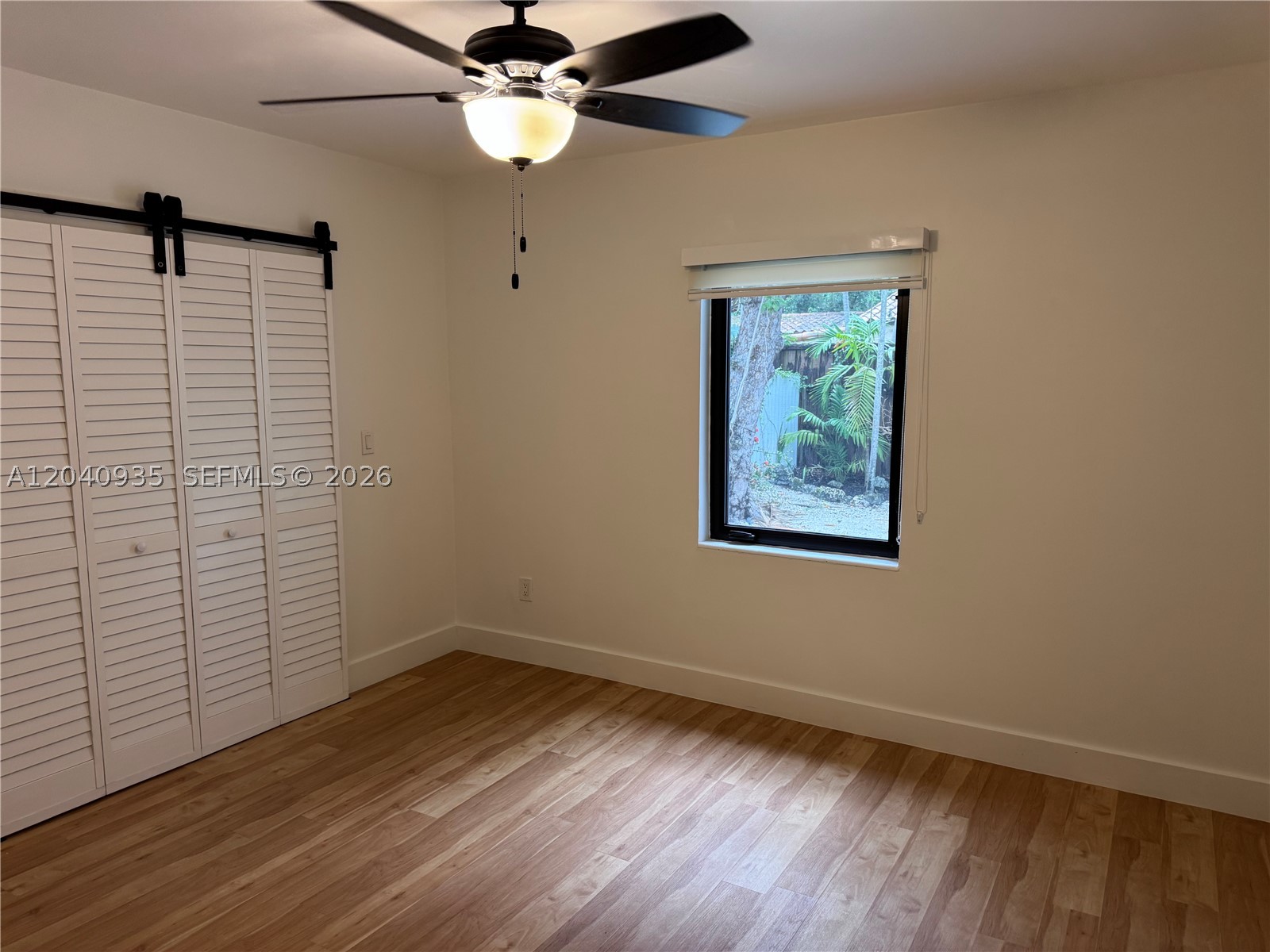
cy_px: 476
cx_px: 635
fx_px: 881
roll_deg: +0.1
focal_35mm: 24
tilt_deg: -8.4
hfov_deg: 71.6
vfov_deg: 56.8
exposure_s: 1/60
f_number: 1.78
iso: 200
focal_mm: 6.76
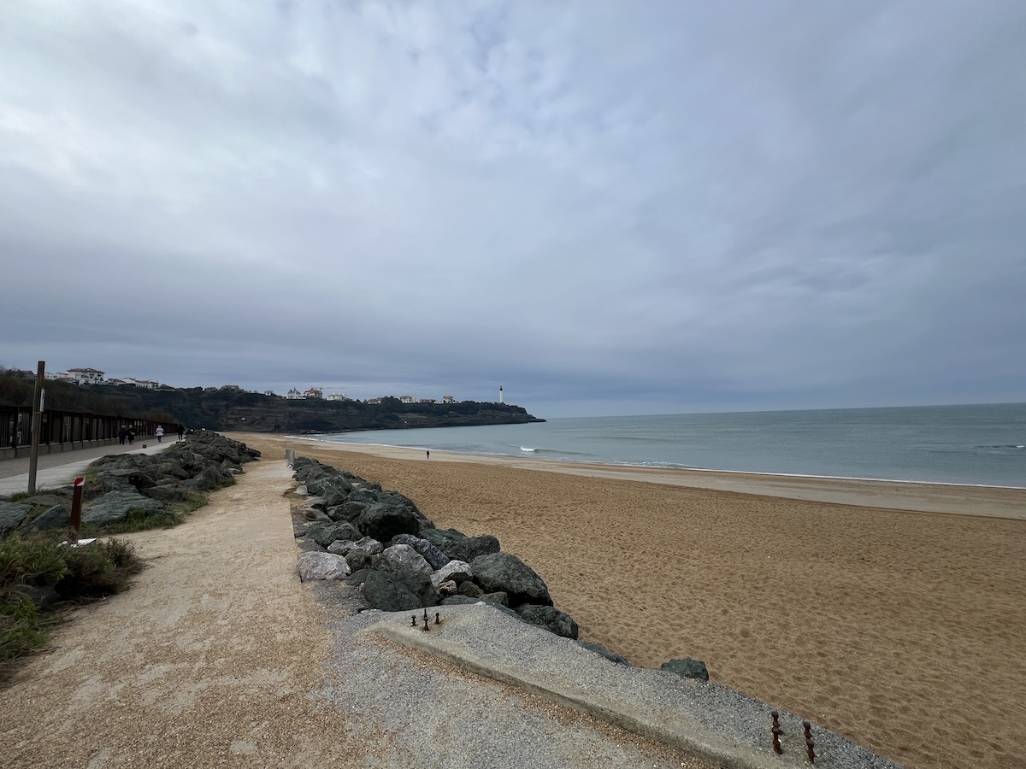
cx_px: 513
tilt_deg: +3.9
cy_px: 384
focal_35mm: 13
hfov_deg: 106.2
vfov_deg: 89.9
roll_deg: +1.9
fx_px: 385
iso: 32
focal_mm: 1.57
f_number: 1.8
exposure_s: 1/978
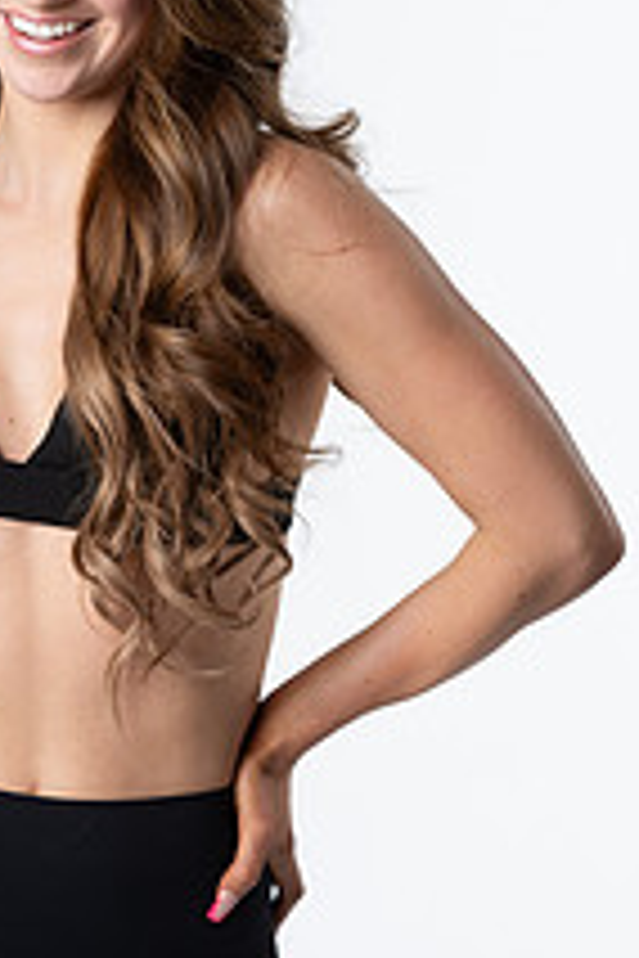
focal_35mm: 180
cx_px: 104
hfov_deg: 7.6
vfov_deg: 11.4
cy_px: 459
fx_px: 4792
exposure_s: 1/160
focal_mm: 85
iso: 200
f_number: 4
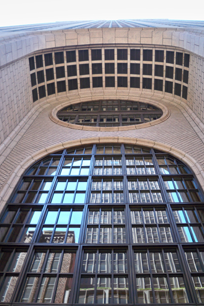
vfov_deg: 51.9
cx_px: 107
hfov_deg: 35.9
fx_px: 315
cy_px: 153
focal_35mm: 37
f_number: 3.1
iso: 125
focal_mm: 6.3
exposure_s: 1/60
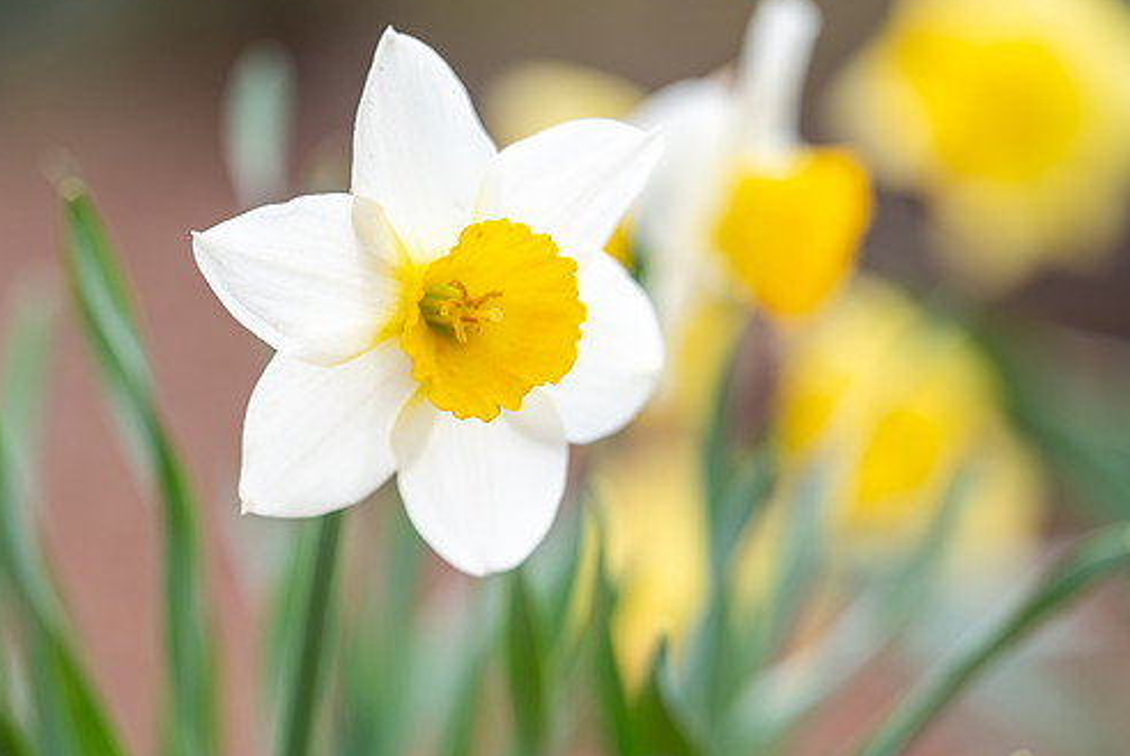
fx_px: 5875
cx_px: 510
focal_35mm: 187
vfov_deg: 7.4
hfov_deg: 11.0
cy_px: 435
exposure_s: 1/500
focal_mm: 140
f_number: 2.8
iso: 100
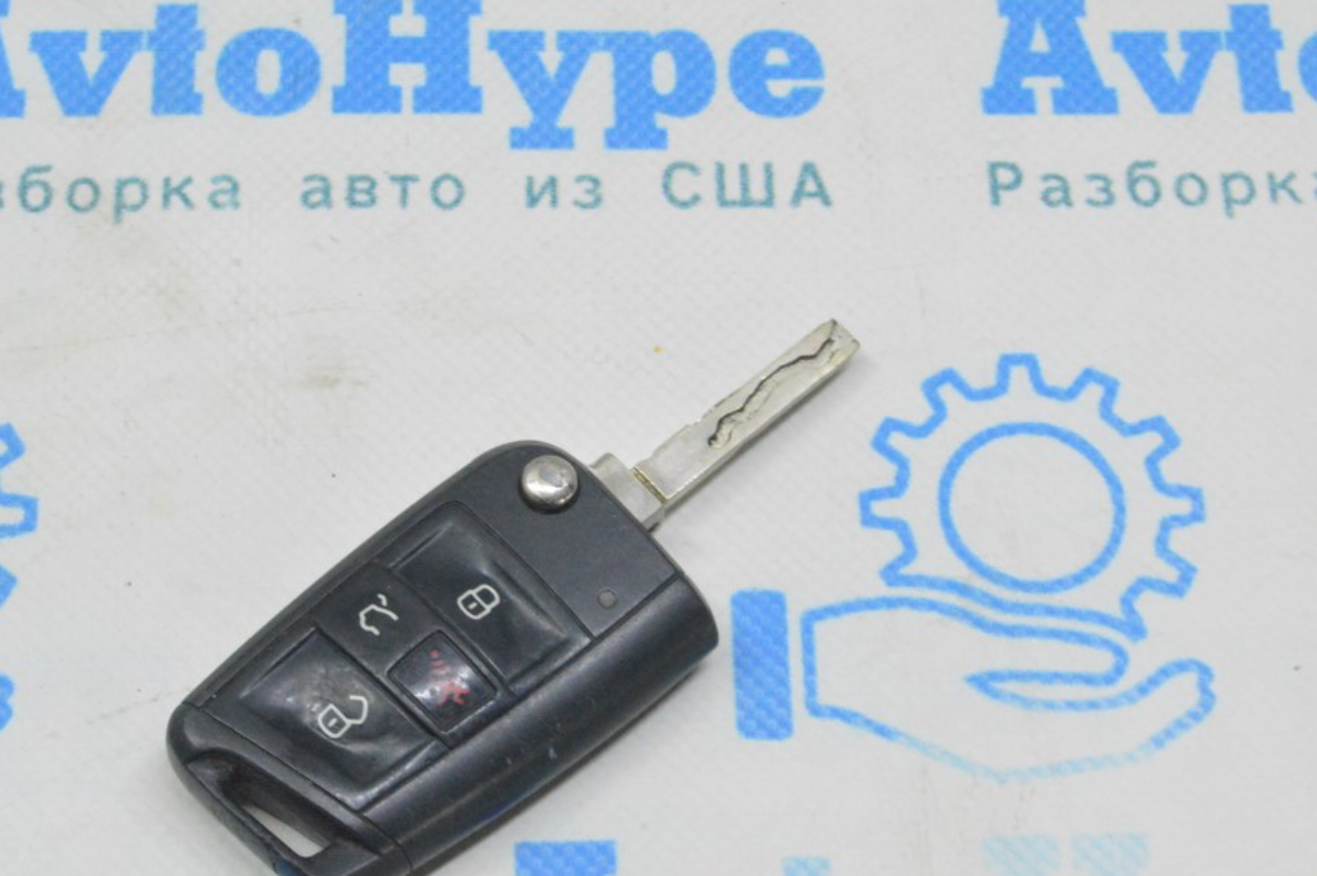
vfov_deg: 16.2
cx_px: 582
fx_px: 3071
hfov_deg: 24.2
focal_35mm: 84
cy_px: 446
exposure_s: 1/20
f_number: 20
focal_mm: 48
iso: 6400
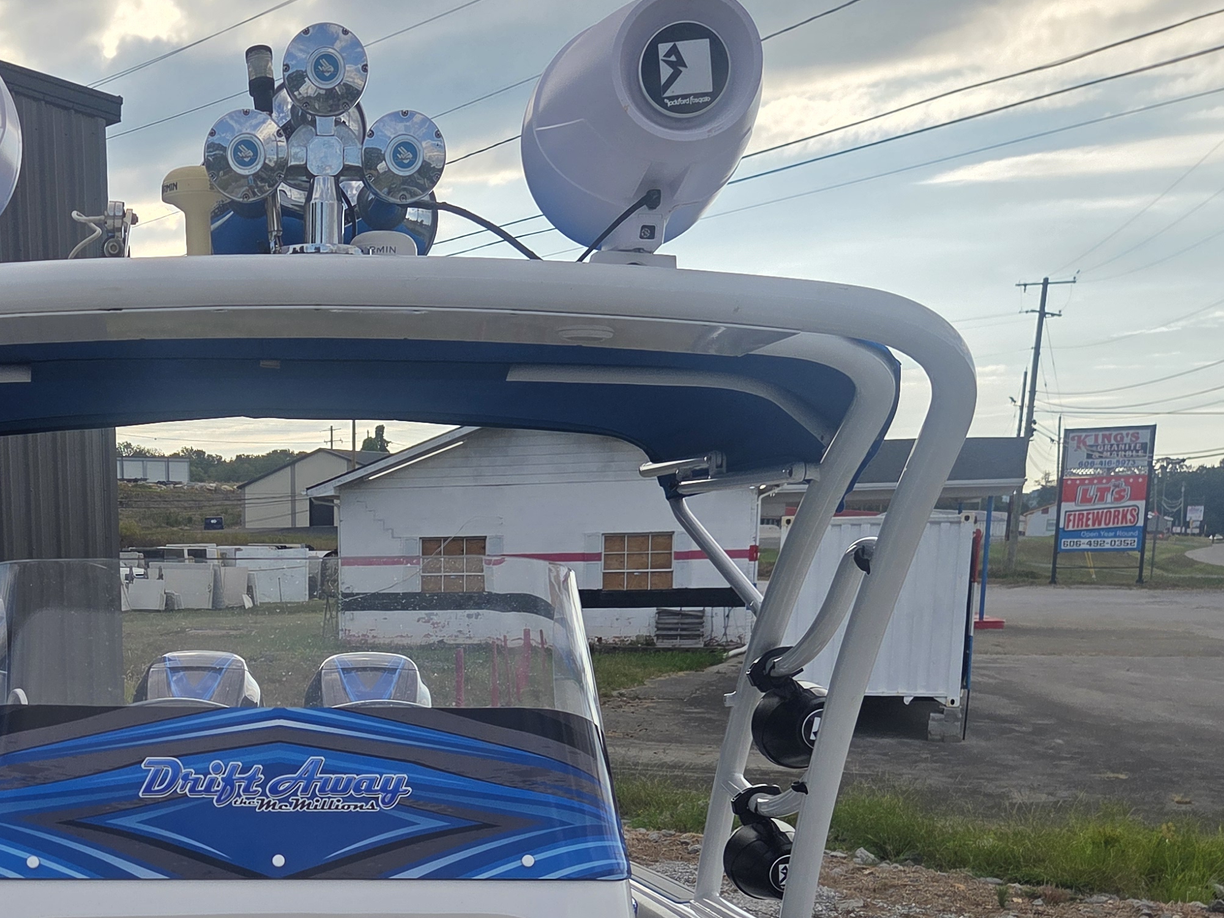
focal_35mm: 46
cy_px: 846
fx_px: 1627
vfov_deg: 30.0
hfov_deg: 39.9
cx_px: 283
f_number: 1.8
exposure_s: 1/5129
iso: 80
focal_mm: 5.4
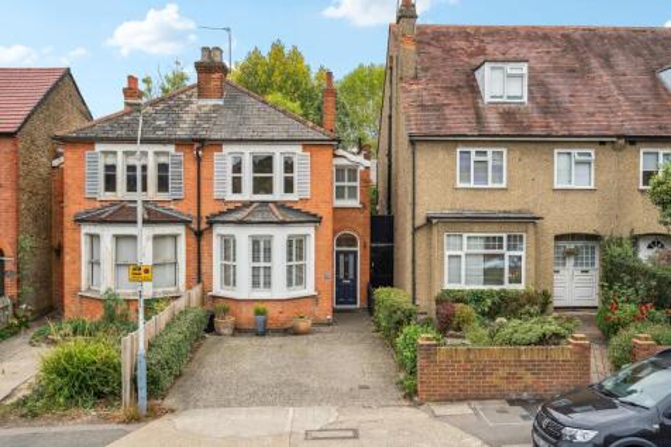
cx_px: 336
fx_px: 615
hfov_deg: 57.2
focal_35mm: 33
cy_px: 224
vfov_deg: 39.9
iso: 320
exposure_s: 1/250
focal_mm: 33
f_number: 5.6
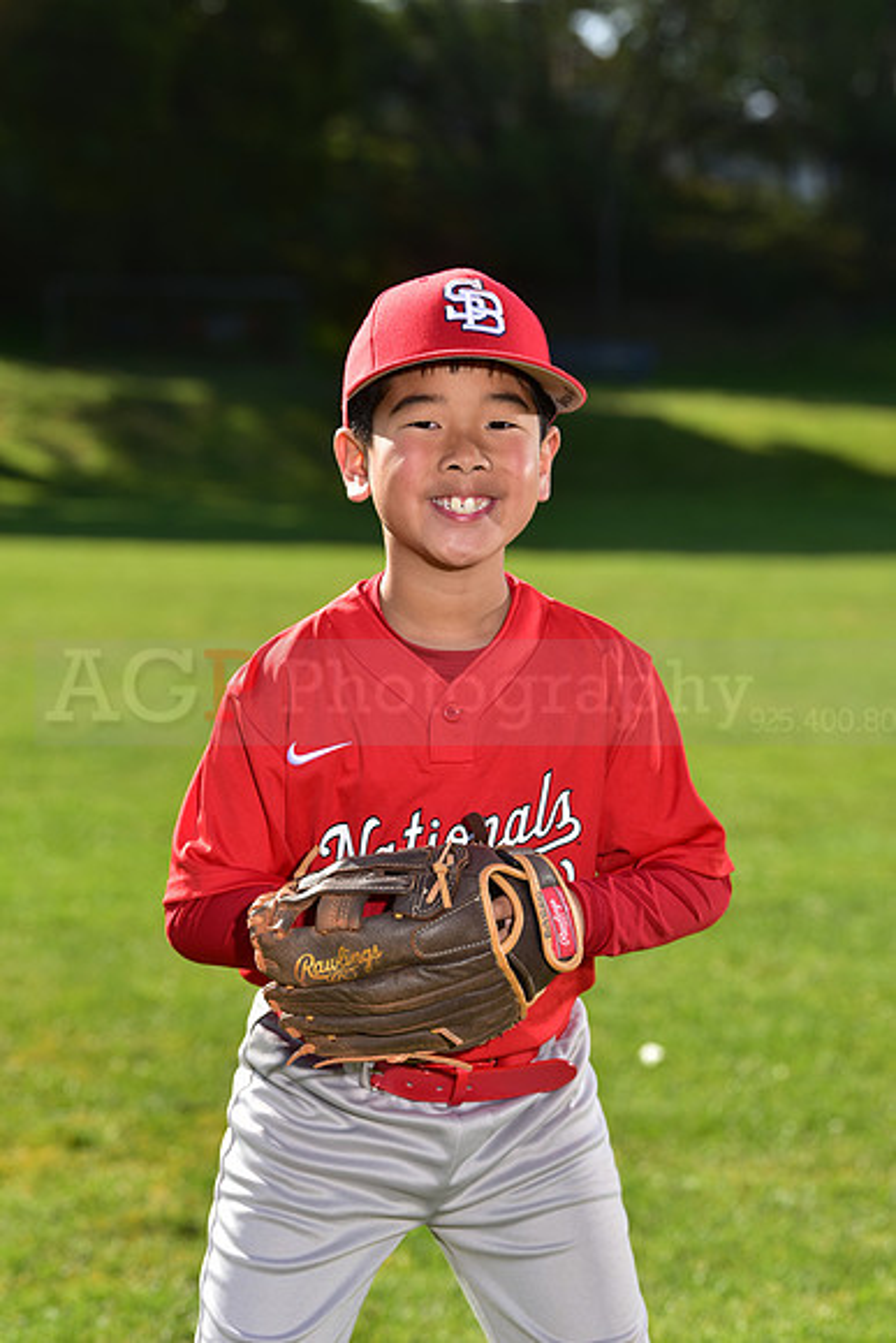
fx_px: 4477
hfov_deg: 11.4
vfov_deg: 17.1
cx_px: 448
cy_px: 672
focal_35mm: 120
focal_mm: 120
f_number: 5.6
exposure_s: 1/250
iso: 80
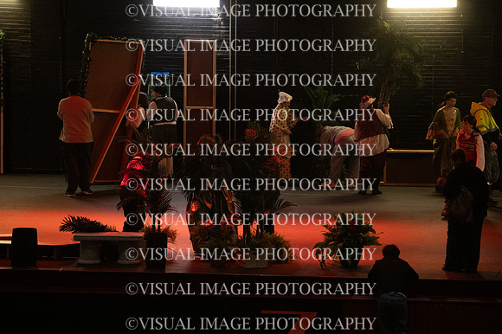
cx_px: 251
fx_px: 2718
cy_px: 167
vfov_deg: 7.0
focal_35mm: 195
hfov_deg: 10.6
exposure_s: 1/160
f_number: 6.3
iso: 10000
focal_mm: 195
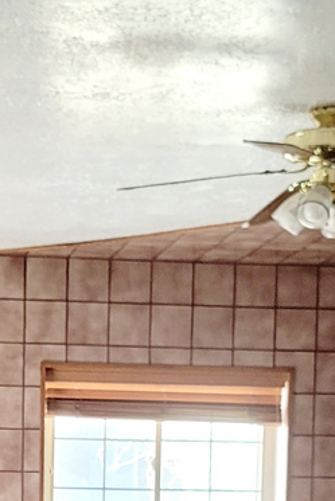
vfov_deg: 18.1
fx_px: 1492
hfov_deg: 12.8
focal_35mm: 107
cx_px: 78
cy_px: 603
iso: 200
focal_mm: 7
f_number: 1.8
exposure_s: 1/60.2
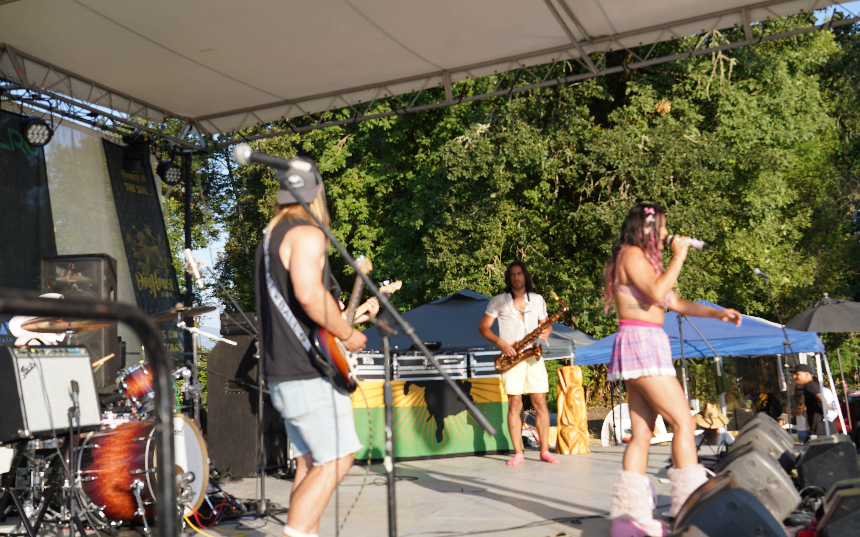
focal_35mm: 43
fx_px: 1008
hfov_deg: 46.2
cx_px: 431
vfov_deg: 29.9
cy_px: 278
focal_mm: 42
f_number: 5
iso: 100
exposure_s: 1/250
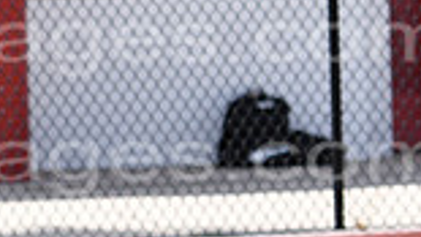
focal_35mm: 647
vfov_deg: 1.9
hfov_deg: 3.3
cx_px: -163
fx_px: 7219
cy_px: 102
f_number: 4
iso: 100
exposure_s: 1/1250
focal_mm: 110
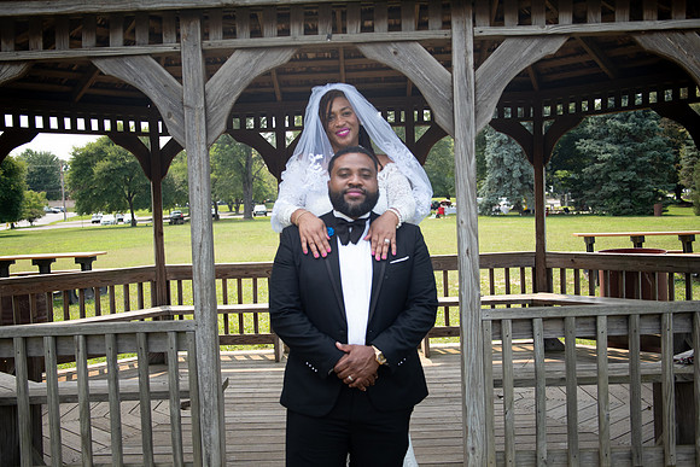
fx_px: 817
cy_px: 234
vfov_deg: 31.9
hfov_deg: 46.4
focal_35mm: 42
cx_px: 350
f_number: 4.2
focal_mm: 41
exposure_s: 1/1600
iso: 800
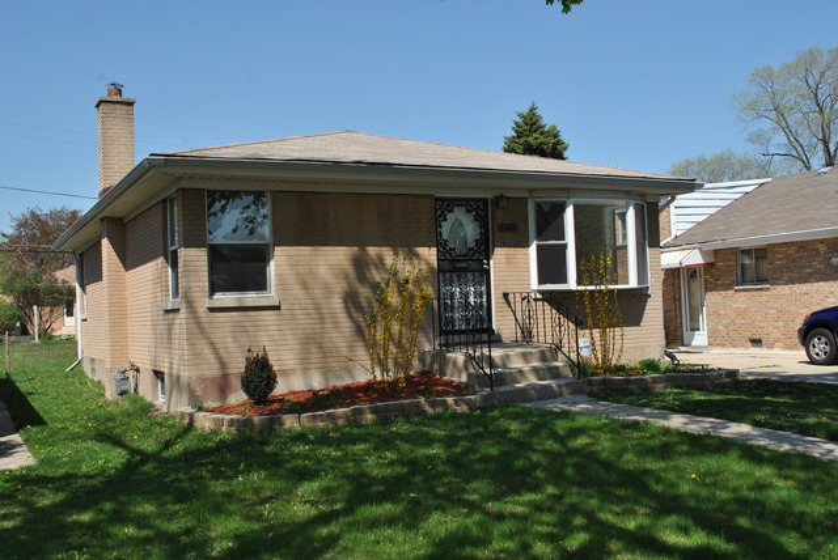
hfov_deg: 49.5
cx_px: 419
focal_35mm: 39
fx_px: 909
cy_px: 280
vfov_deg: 34.3
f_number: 9
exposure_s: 1/200
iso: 100
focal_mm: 26
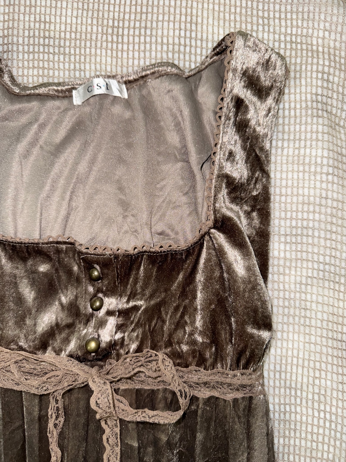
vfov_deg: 71.6
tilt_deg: -89.4
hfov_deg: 56.8
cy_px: 231
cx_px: 173
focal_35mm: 24
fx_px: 320
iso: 64
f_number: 1.78
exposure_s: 1/70
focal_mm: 6.76
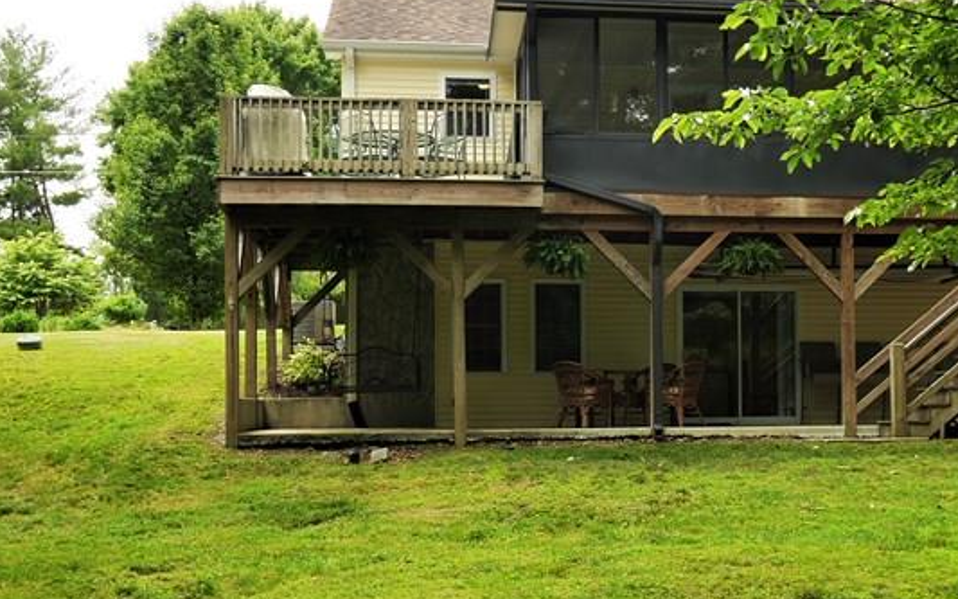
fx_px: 1488
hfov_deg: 35.1
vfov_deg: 22.7
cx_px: 685
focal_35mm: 57
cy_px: 377
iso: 200
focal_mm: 14
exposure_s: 1/200
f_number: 5.6
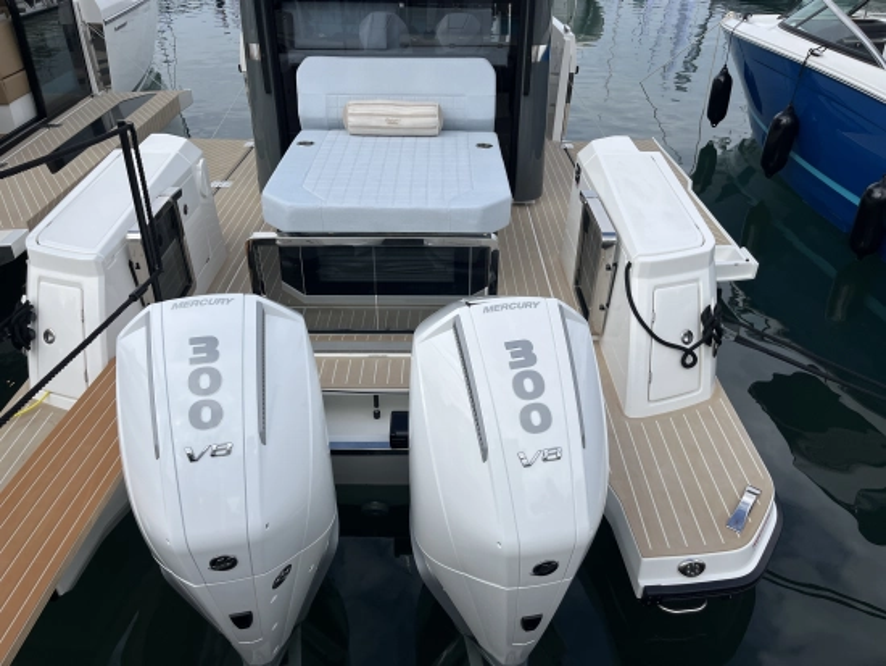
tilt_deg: -31.2
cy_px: 333
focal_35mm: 26
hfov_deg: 67.3
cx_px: 443
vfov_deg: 53.1
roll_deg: +0.6
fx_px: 666
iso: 50
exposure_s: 1/3623
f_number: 1.6
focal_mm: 5.1
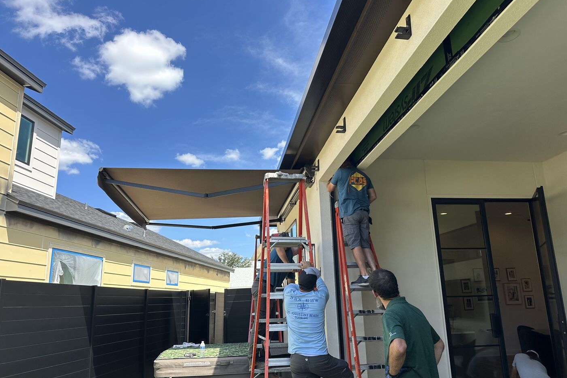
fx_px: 394
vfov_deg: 51.2
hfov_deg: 71.5
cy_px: 210
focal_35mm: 25
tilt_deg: +12.9
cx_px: 284
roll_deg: +1.1
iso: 80
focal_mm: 6.86
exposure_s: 1/1988
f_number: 1.78
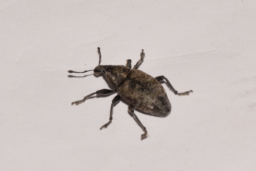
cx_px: 128
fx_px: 1493
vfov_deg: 6.5
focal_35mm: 210
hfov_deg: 9.8
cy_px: 86
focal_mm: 140
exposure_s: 1/200
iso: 100
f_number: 16
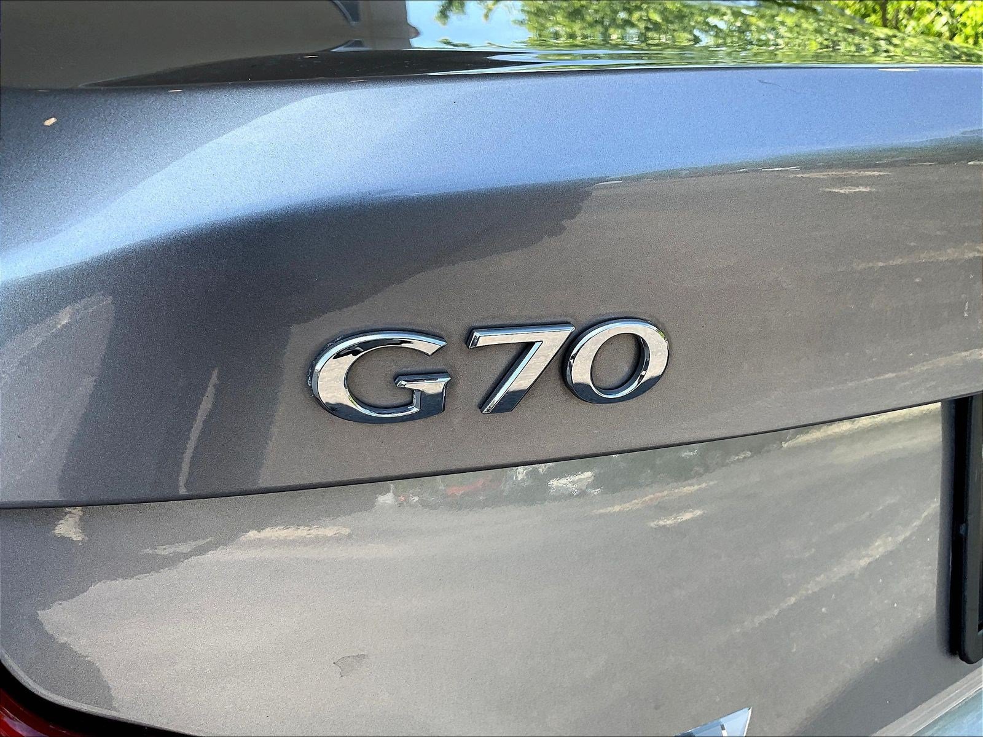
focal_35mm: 29
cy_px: 368
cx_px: 492
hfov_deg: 61.7
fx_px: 824
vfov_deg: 48.2
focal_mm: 3
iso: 16
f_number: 1.8
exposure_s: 1/331
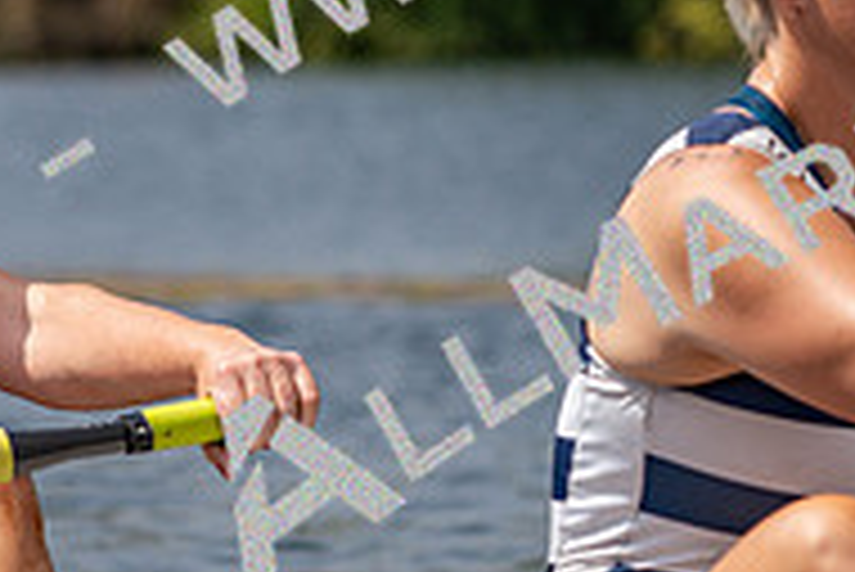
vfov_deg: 2.3
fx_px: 14498
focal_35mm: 610
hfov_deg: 3.4
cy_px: 182
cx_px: -162
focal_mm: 200
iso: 160
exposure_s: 1/1600
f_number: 5.6
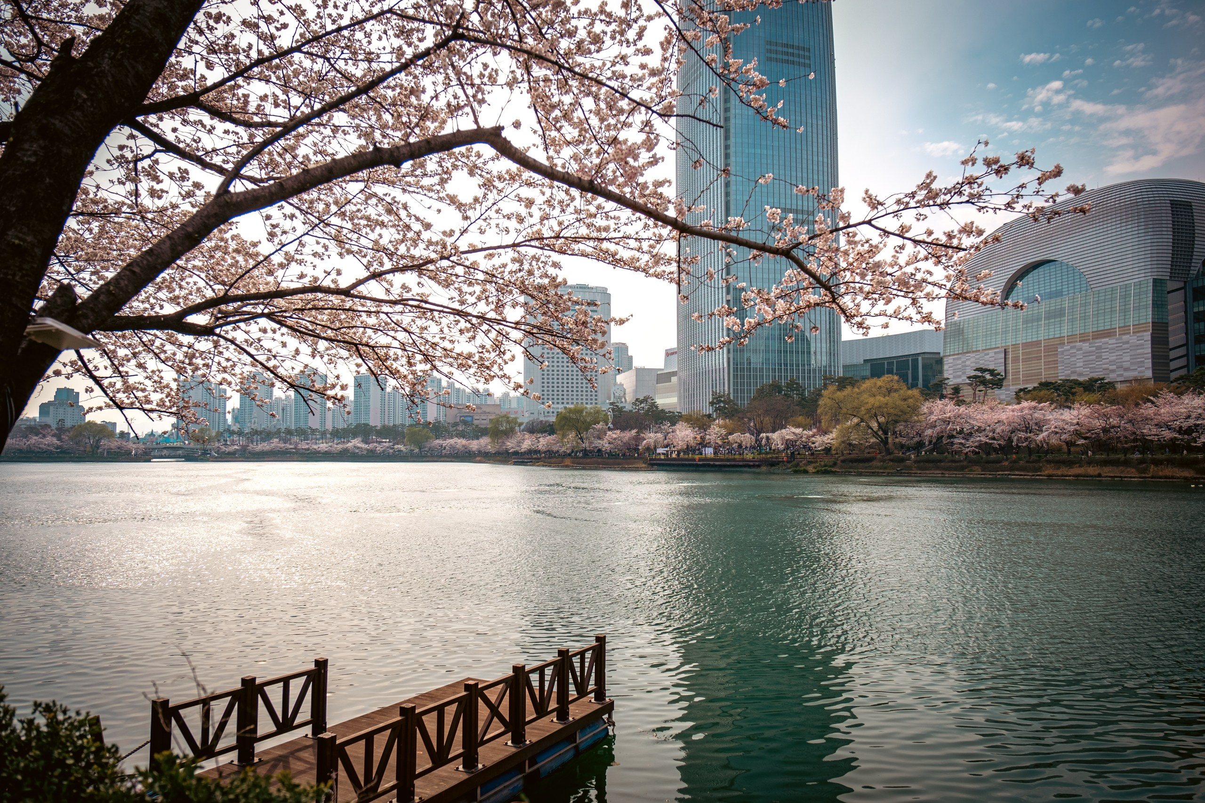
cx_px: 602
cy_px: 402
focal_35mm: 24
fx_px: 803
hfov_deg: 73.7
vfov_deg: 53.1
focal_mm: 16
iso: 200
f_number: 2.8
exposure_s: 1/2000
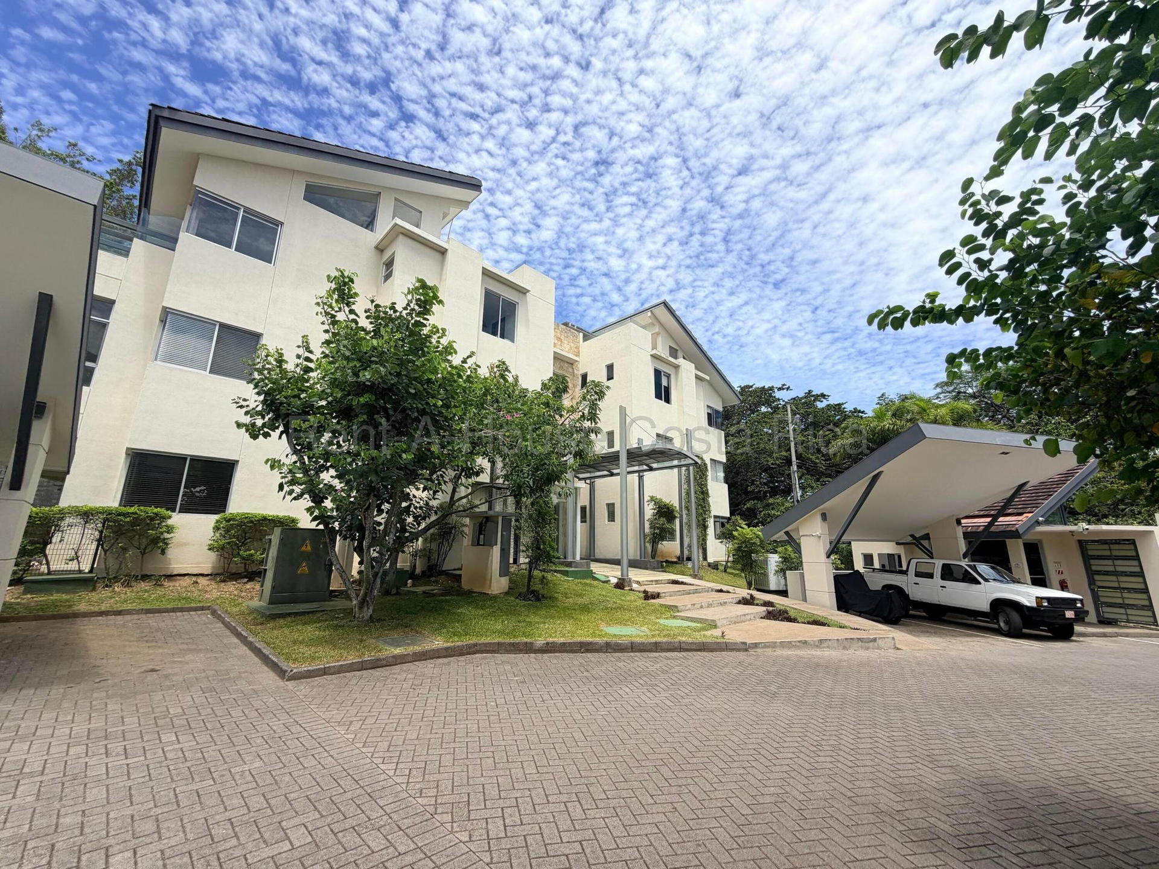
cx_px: 580
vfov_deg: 85.7
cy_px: 434
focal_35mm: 14
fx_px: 469
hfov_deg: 102.1
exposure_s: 1/770
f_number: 2.2
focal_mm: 2.22
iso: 20
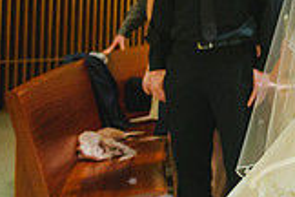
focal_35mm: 86
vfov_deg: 15.7
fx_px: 705
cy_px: 13
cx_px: 430
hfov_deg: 20.6
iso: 6400
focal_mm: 24
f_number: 2.8
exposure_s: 1/160
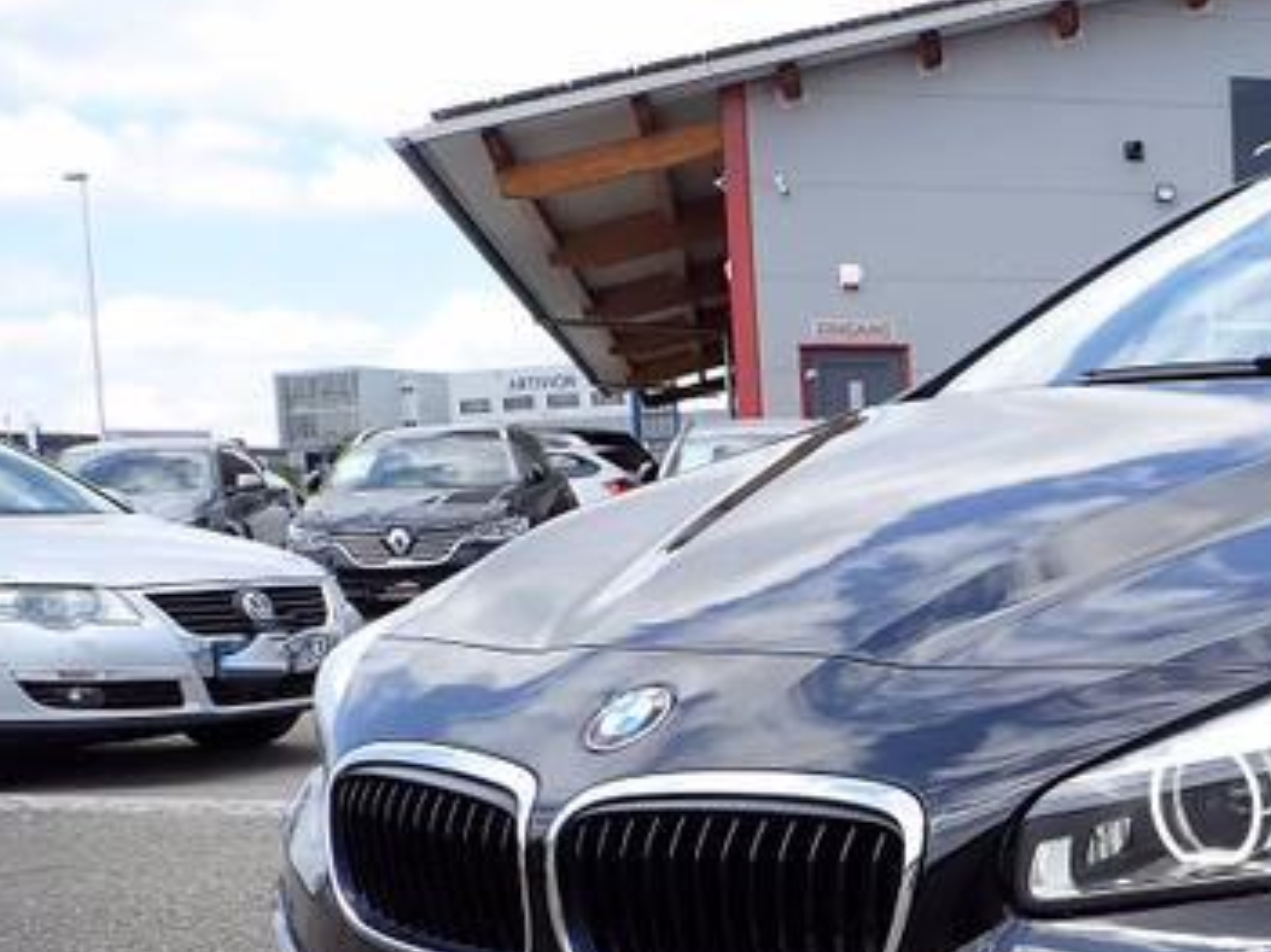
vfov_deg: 25.2
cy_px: 760
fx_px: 2092
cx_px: 1438
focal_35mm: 57
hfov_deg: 29.9
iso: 100
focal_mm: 4.5
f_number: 2.8
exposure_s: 1/640
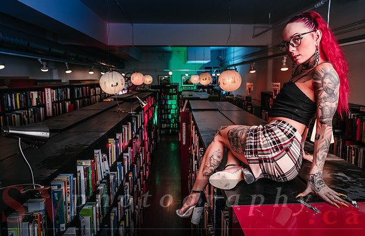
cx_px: 195
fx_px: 265
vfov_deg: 47.9
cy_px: 110
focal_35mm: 26
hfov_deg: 69.0
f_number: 4.5
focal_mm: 24
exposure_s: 1/80
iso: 64
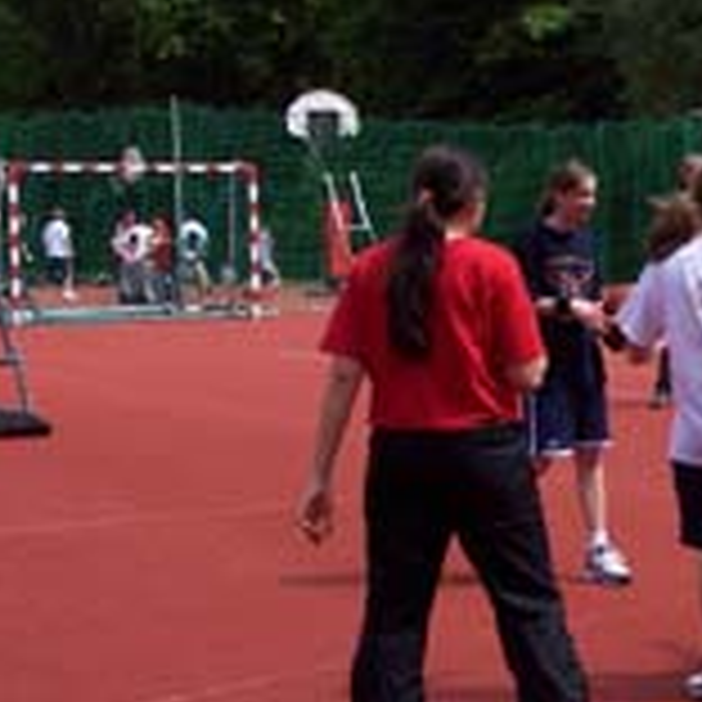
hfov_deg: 16.6
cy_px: 387
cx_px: 1004
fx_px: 2226
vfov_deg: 17.9
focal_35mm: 97
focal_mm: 8
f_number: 4.8
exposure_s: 1/700
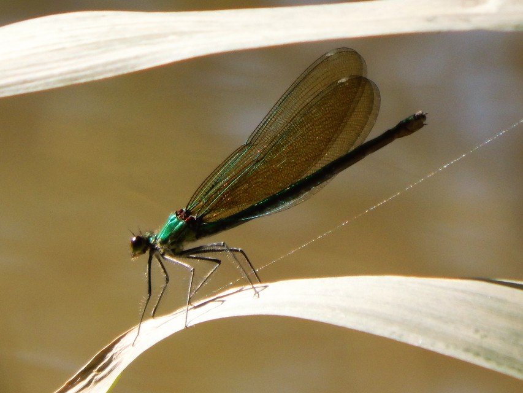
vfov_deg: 1.9
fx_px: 11560
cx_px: 262
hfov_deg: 2.6
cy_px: 196
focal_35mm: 765
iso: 125
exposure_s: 1/320
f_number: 5.9
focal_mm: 136
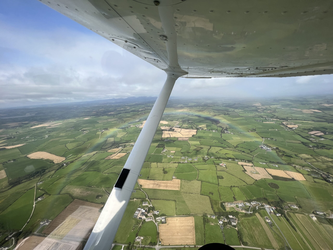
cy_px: 125
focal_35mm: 13
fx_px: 125
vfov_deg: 89.9
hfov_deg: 106.2
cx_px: 166
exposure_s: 1/1597
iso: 32
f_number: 1.8
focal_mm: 1.57
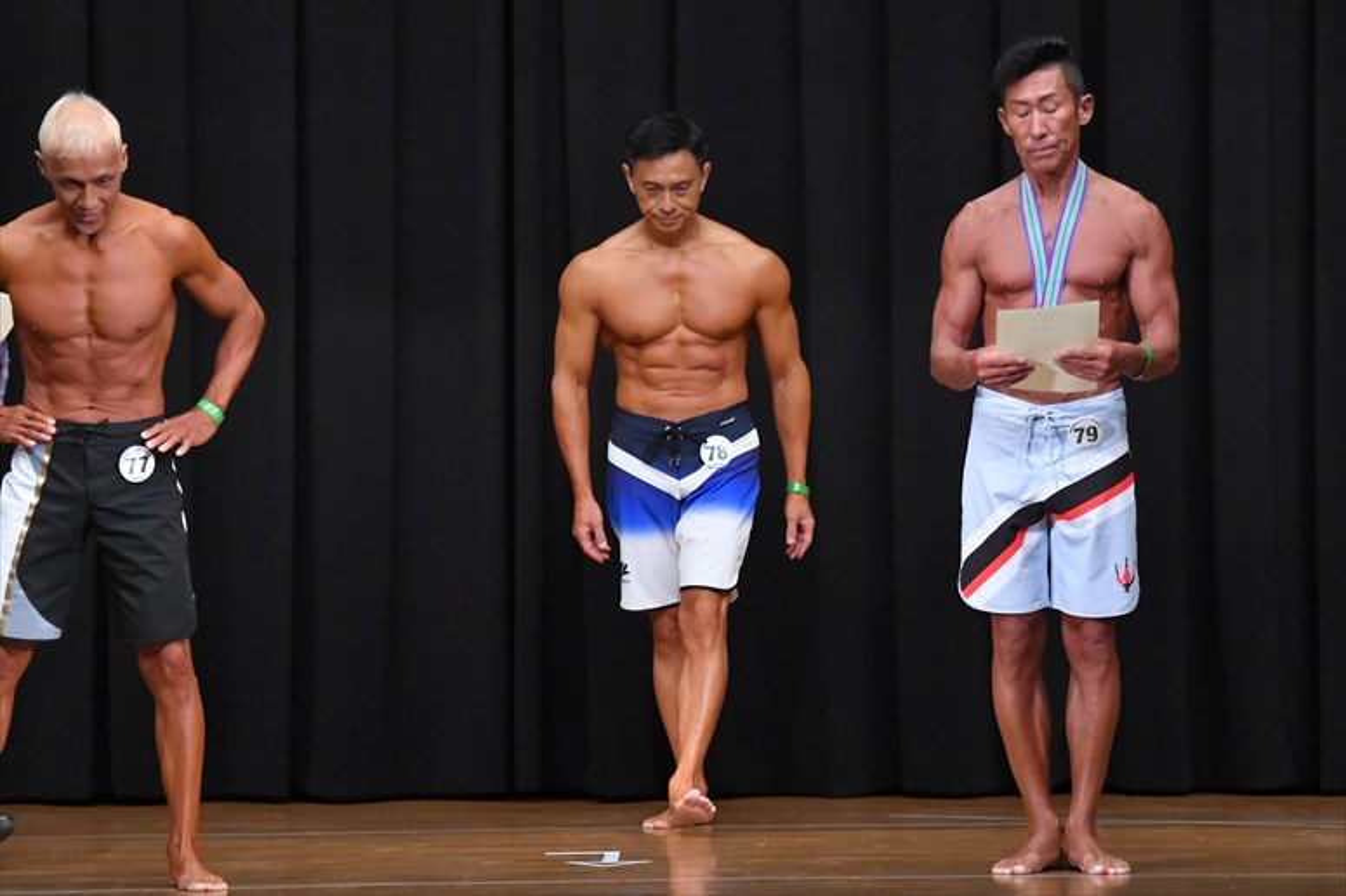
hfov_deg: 8.1
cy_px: 448
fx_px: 9530
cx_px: 673
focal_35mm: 255
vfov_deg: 5.4
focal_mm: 170
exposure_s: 1/400
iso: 8000
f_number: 5.6
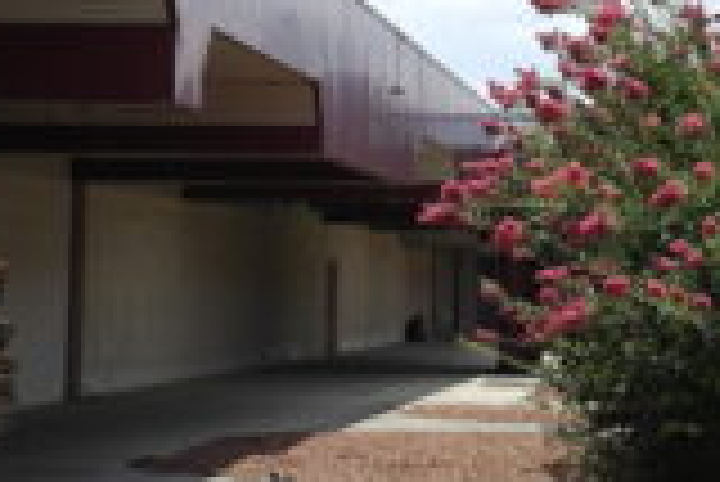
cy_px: -90
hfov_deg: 13.9
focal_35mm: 144
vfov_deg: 9.4
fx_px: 2883
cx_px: 801
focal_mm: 20
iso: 100
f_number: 6.3
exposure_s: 1/250
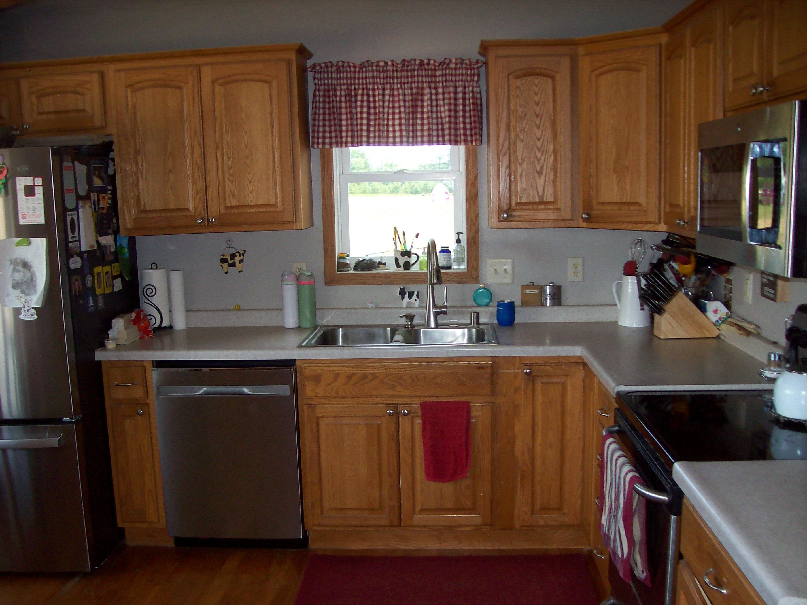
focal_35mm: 36
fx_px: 839
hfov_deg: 51.4
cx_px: 404
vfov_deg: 39.6
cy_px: 302
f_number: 2.7
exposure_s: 1/64
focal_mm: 6
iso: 80
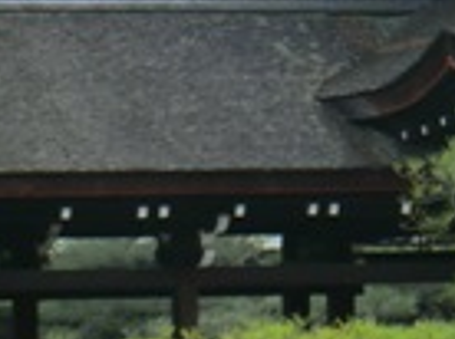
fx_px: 7177
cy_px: -188
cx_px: 706
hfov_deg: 3.6
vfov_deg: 2.7
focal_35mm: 547
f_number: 4.8
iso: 64
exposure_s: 1/200
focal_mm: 30.1
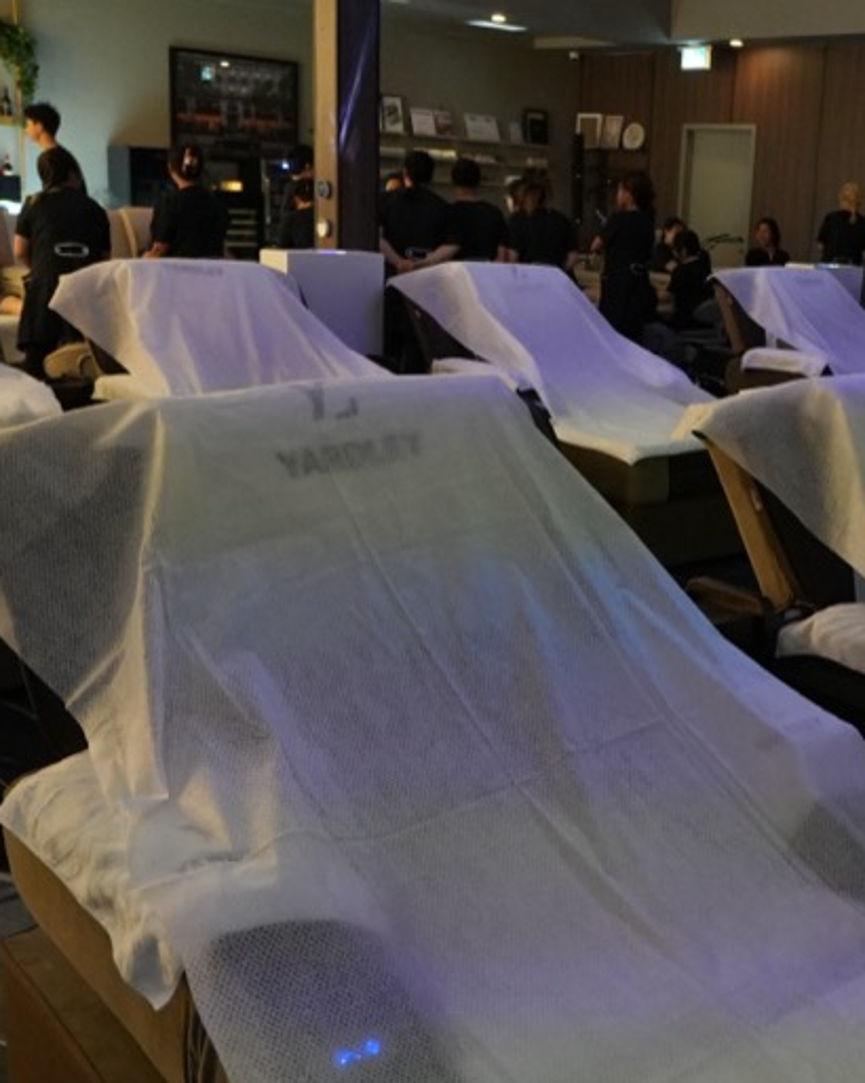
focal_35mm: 42
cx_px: 709
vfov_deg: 43.6
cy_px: 539
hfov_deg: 34.2
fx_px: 1354
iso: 2000
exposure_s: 1/160
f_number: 2
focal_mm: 11
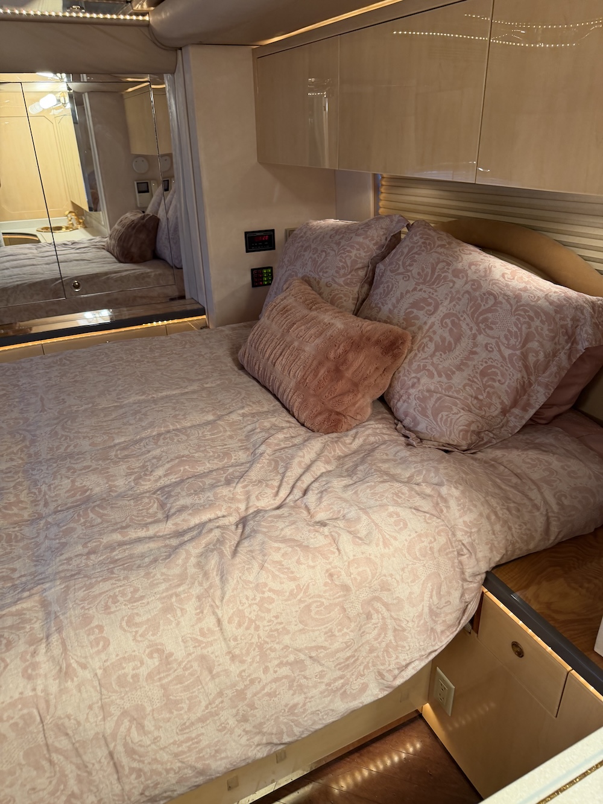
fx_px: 557
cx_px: 302
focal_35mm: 24
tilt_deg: -27.5
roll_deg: +3.1
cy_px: 402
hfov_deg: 56.8
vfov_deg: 71.6
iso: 160
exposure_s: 1/41
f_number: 1.78
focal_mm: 6.76
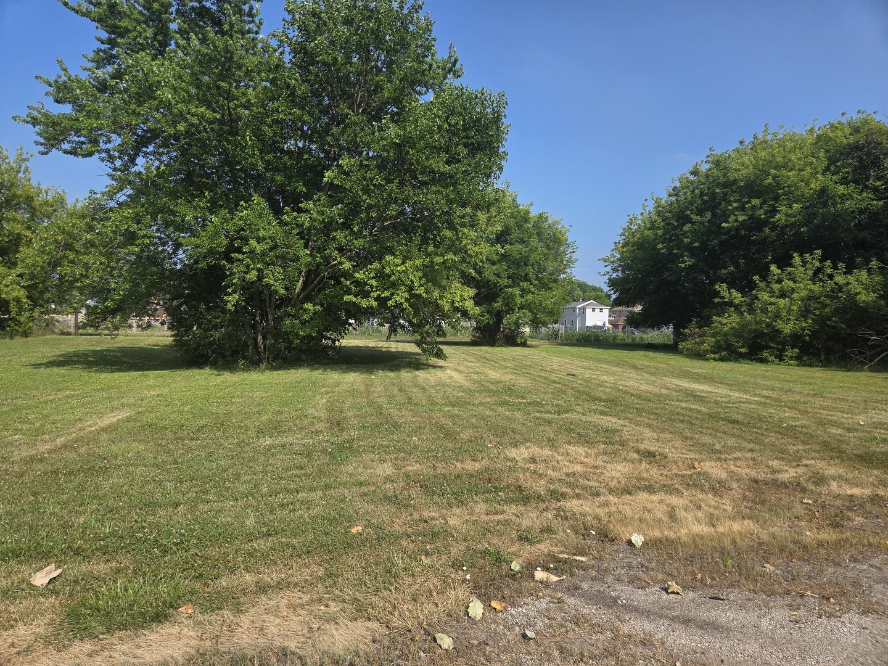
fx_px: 590
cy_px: 333
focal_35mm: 23
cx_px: 444
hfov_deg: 73.9
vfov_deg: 58.9
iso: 80
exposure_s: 1/4559
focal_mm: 5.4
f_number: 1.8
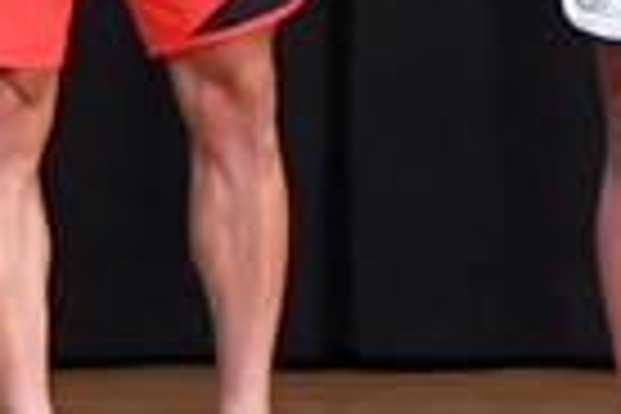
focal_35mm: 946
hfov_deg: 2.2
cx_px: 1060
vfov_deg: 1.5
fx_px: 16317
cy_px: -162
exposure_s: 1/400
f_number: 5.6
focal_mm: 112
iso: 8000
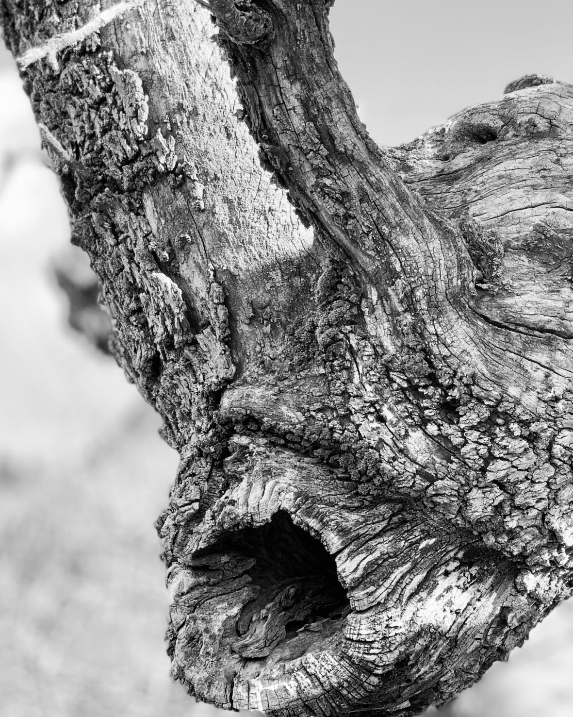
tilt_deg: +4.3
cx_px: 588
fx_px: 1866
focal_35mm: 88
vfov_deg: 21.7
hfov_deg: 17.0
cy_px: 375
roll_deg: -4.1
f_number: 2.4
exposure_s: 1/197
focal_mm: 6
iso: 16
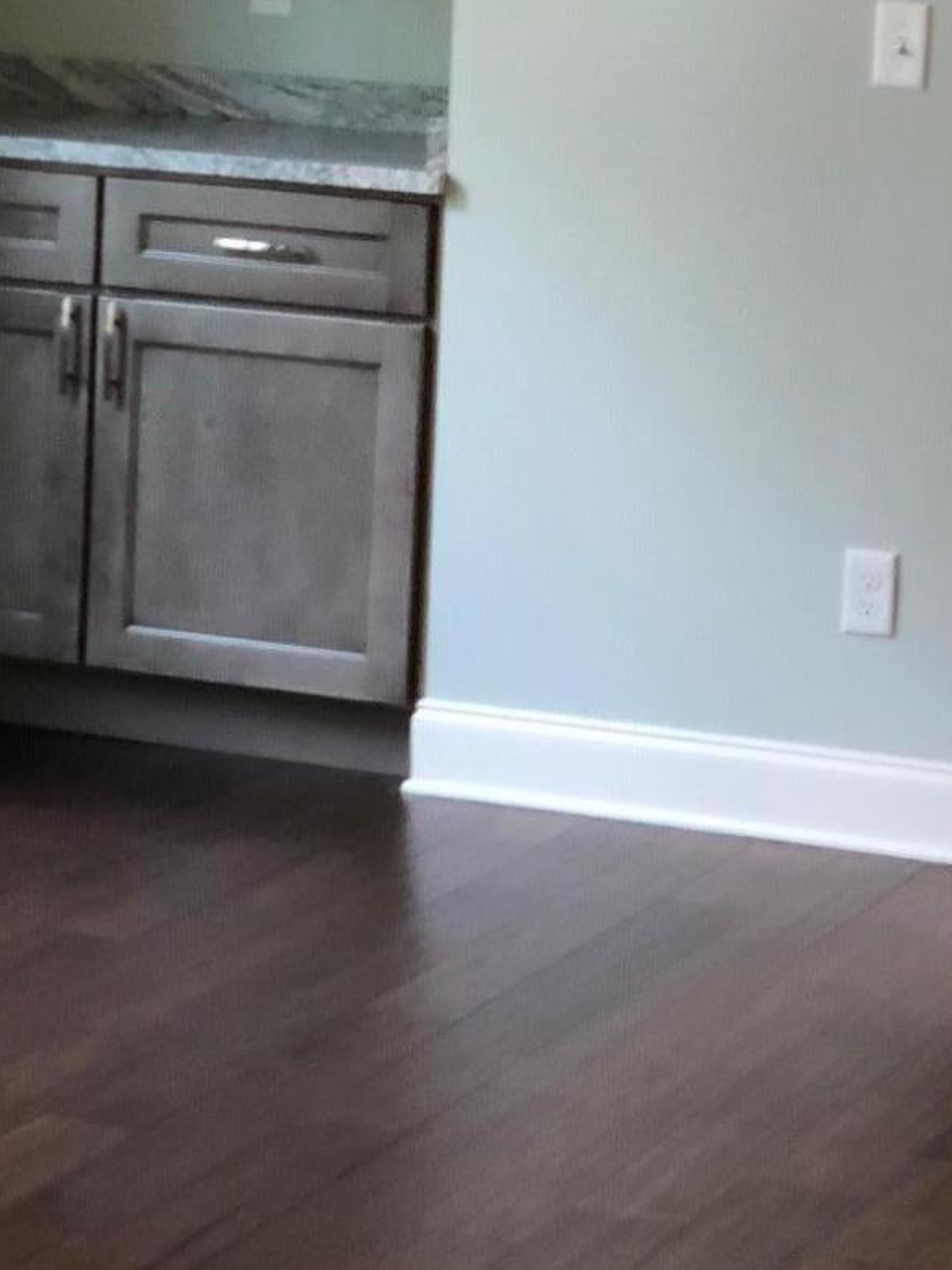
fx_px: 4880
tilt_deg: -9.7
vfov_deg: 14.8
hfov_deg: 11.1
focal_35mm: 133
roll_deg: -2.6
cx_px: 213
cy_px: 448
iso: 125
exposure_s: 1/30
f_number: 2.4
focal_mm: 6
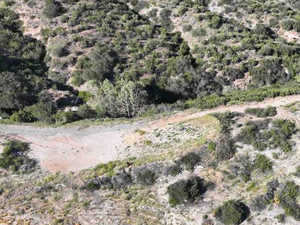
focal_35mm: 49
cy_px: 161
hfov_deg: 38.2
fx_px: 424
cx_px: 213
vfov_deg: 29.3
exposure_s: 1/800
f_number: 2.8
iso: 100
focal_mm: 12.29
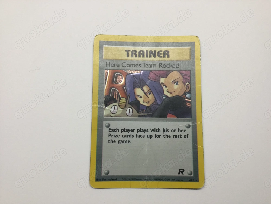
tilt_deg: -83.8
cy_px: 102
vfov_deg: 45.4
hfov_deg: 58.4
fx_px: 243
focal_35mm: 31
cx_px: 136
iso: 25
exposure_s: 1/33
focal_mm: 3.3
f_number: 2.4
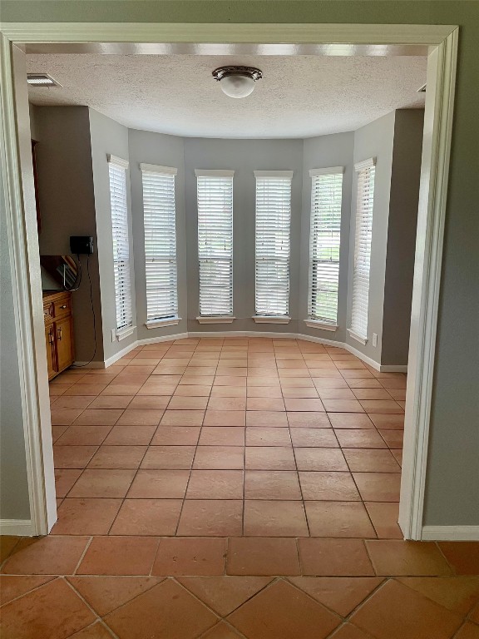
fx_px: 480
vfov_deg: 67.3
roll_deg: +0.6
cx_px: 240
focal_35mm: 26
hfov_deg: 53.1
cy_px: 320
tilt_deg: -9.5
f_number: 1.6
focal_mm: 4.2
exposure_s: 1/60
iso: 80
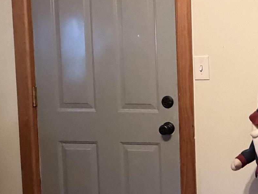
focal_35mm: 54
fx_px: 402
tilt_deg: -1.8
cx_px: 349
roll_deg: +1.4
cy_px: 64
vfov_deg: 26.9
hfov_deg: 28.2
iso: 640
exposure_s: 1/60
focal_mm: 2.22
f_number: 2.2
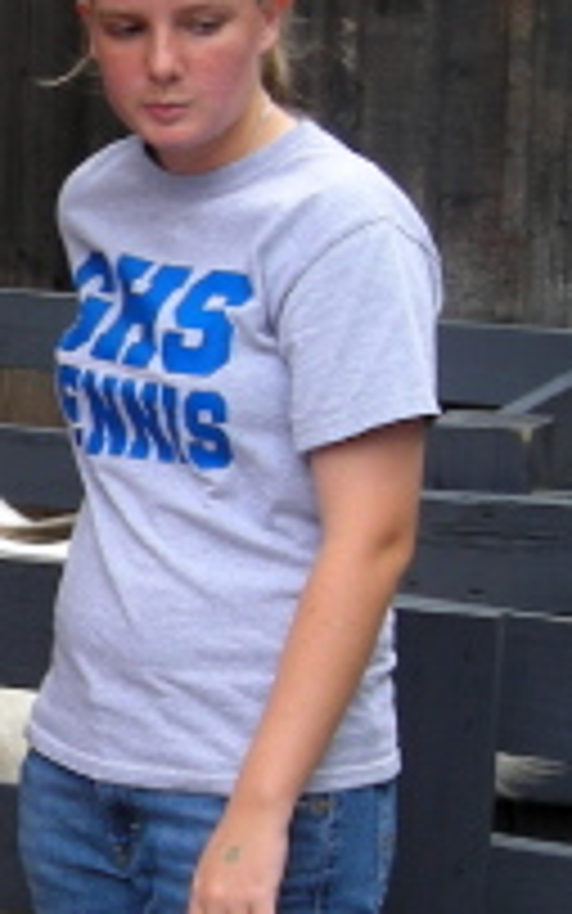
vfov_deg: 16.4
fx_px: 3165
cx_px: -549
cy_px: 554
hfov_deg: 9.7
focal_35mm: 127
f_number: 3.2
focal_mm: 6.3
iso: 50
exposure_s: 1/54
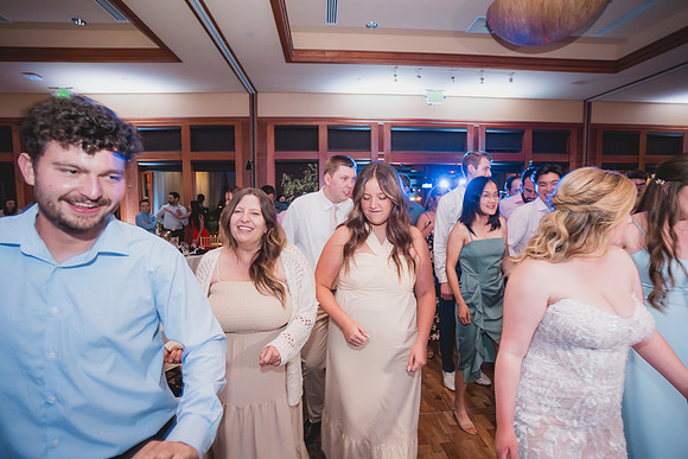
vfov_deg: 70.5
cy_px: 230
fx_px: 325
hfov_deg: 93.3
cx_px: 344
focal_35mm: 17
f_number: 2.8
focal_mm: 17
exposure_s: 1/50
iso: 2500
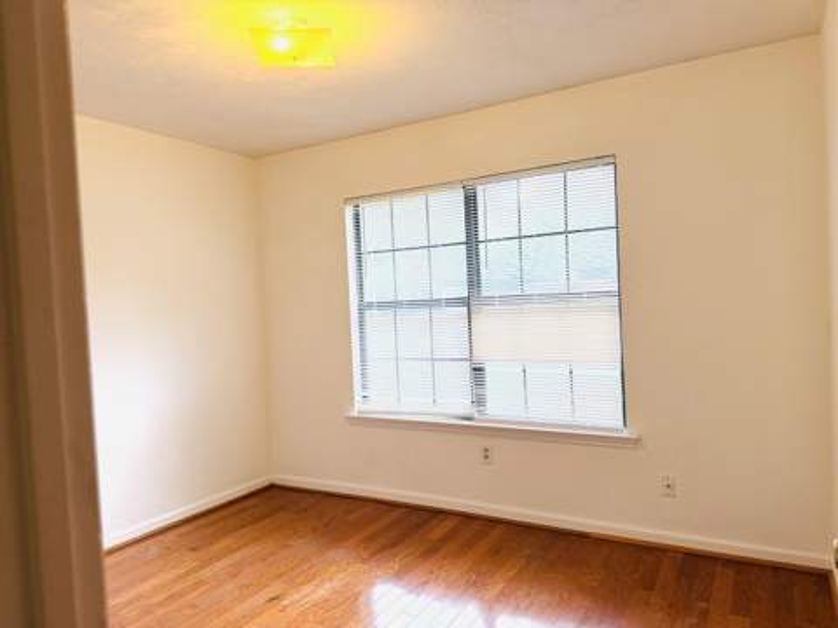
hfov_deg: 71.6
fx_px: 581
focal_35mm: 24
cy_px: 314
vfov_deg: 56.8
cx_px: 419
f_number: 1.78
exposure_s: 1/138
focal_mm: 6.76
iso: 64
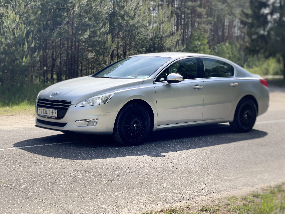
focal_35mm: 64
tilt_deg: -3.7
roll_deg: -1.7
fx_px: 527
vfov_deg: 22.9
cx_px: 142
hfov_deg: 30.3
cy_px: 107
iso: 32
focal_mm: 7.5
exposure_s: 1/896
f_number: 2.2
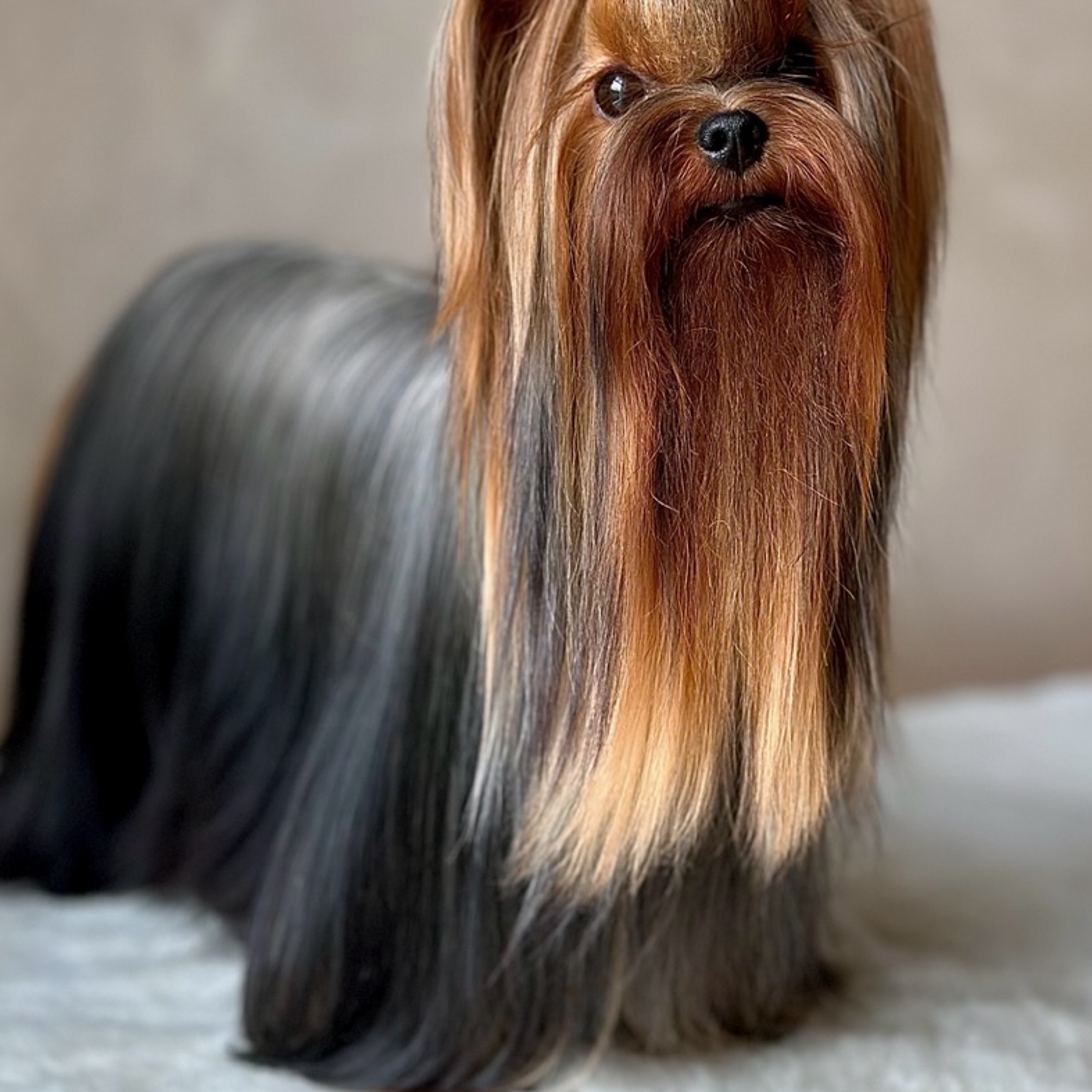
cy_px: 300
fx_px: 2463
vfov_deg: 24.8
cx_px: 627
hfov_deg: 25.0
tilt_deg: -7.1
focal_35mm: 69
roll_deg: -1.7
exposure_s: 1/229
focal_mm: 6.86
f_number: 1.78
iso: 80
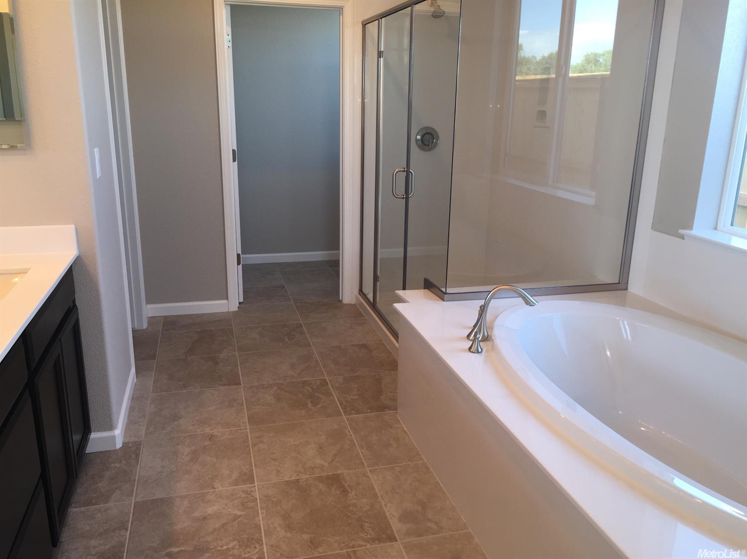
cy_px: 280
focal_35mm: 29
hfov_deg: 61.7
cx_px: 374
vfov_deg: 48.2
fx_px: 626
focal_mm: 4.15
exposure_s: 1/33
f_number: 2.2
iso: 32
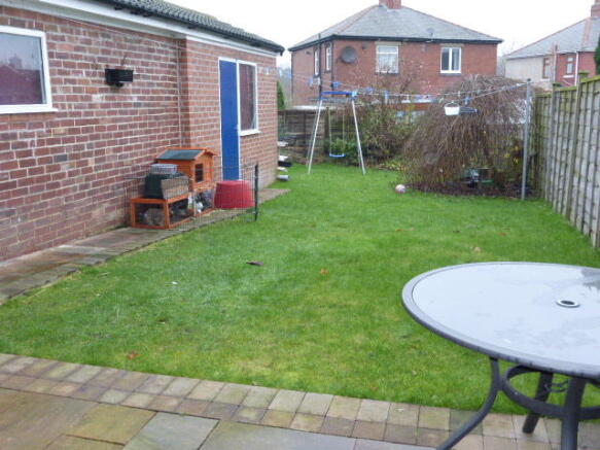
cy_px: 225
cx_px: 300
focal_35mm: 34
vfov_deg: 41.8
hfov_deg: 54.0
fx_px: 589
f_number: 3.7
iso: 500
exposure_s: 1/60
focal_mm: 6.1
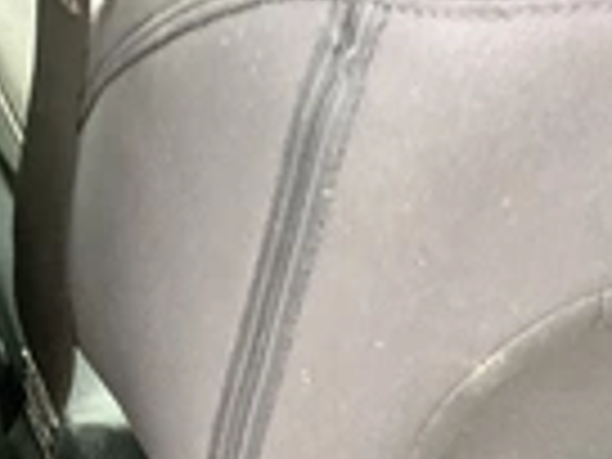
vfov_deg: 16.3
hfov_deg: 21.3
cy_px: 630
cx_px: 752
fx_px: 1503
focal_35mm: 85
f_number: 1.8
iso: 80
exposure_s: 1/60
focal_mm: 3
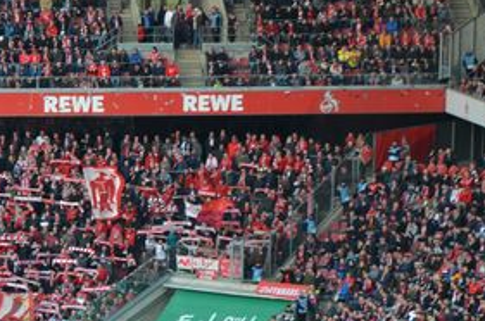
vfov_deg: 4.3
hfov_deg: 6.5
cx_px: 22
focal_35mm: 319
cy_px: 205
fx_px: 4288
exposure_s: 1/125
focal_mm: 105
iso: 800
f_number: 5.6
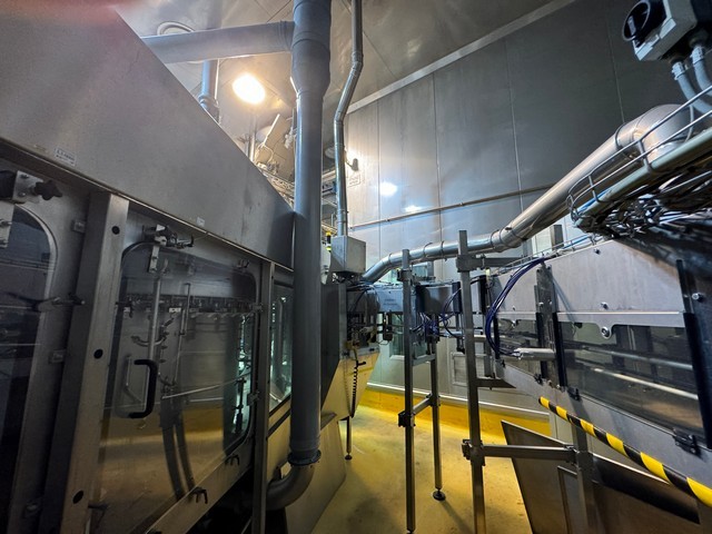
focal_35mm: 14
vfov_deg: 85.7
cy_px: 267
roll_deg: -0.4
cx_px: 356
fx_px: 288
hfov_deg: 102.1
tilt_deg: +9.3
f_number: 2.2
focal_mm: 2.22
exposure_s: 1/50
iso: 500
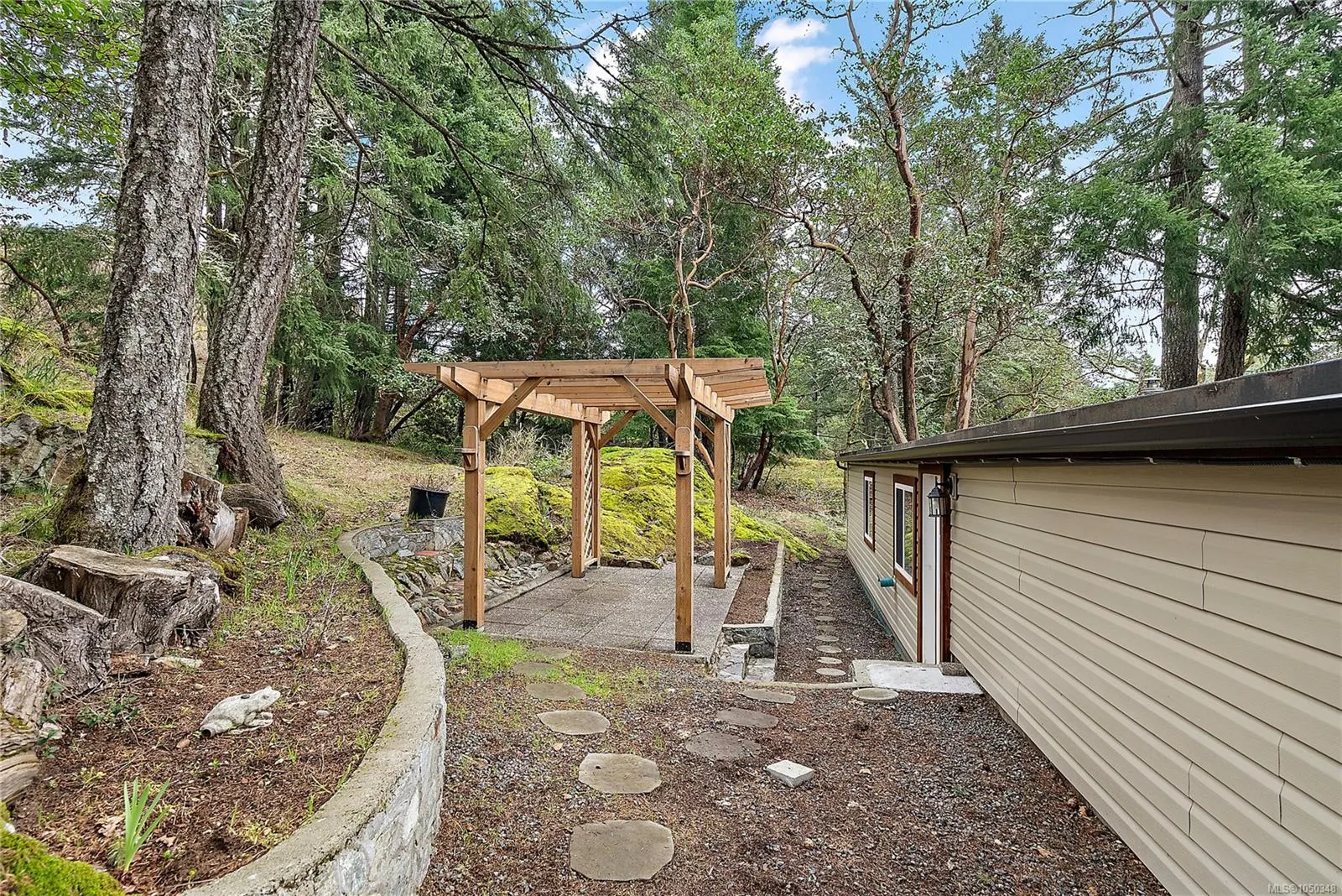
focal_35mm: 16
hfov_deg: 96.7
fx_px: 597
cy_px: 448
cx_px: 671
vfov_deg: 73.8
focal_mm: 16
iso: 320
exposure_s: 1/10
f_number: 7.1
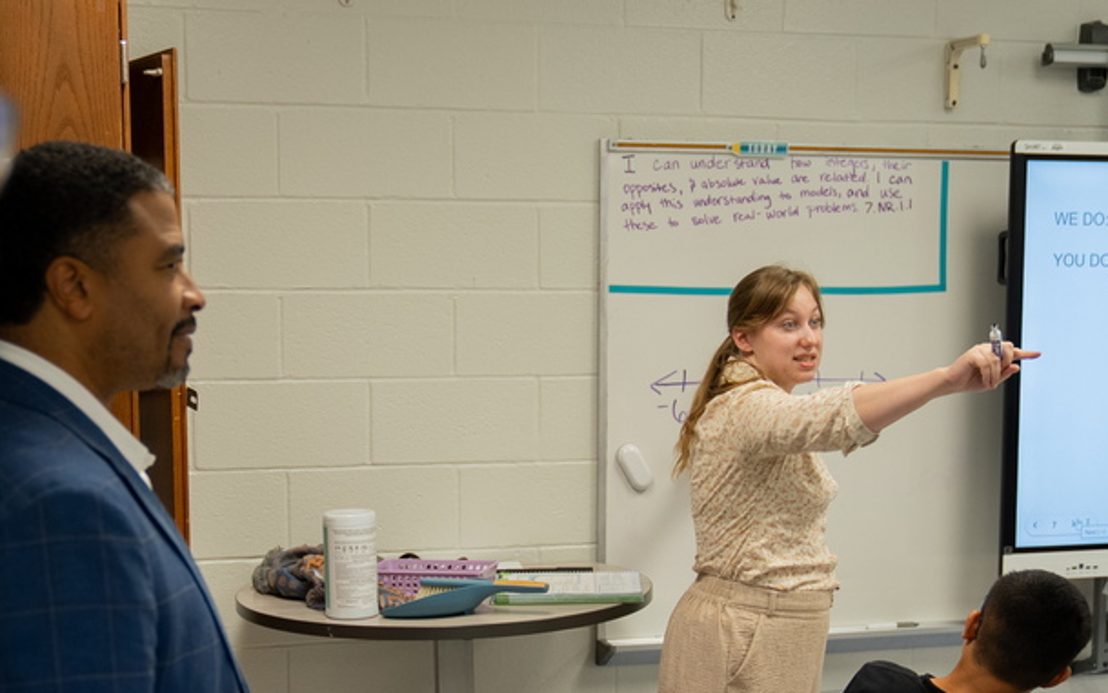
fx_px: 1812
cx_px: 508
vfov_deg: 21.4
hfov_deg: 34.0
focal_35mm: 60
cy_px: 535
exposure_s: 1/125
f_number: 2.8
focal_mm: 35
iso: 500
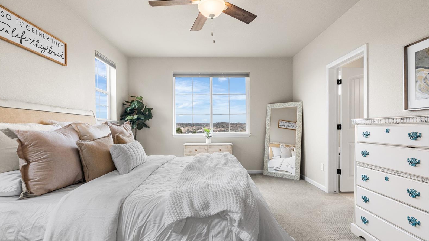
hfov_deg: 92.7
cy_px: 128
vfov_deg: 60.9
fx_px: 205
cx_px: 213
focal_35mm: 18
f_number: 8
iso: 400
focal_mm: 17
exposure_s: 1/30
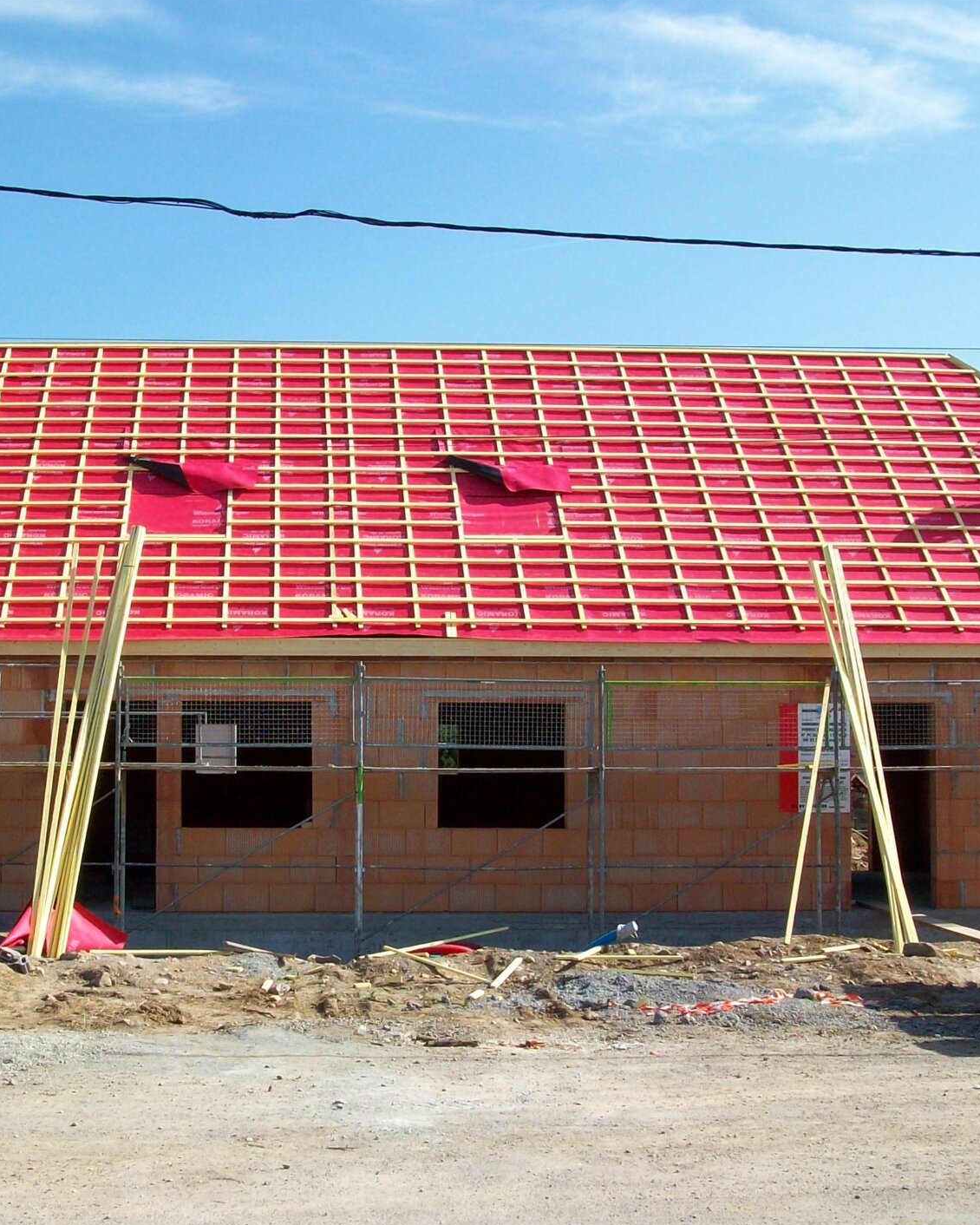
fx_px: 1704
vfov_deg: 39.5
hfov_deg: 31.9
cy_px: 617
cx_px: 352
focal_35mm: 47
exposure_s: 1/315
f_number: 5.5
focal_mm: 5.7
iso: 80
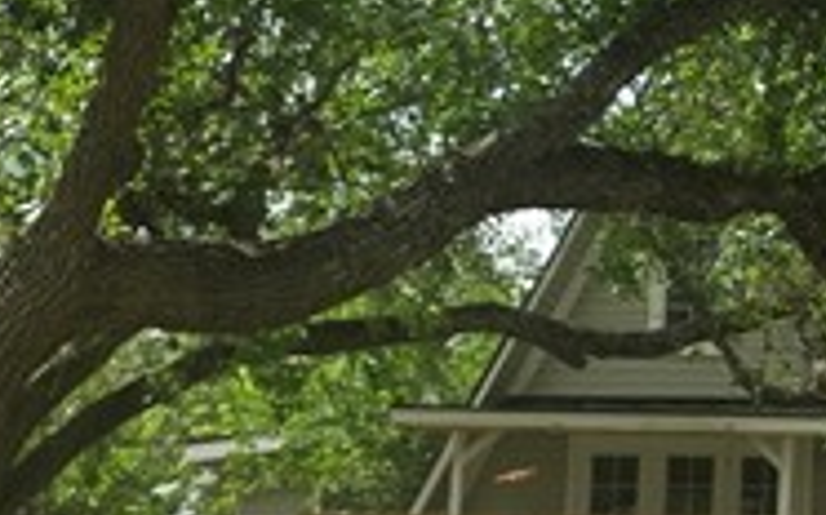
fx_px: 3015
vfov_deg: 9.7
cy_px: 453
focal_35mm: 134
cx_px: 1421
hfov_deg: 14.1
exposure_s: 1/551
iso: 12
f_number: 1.7
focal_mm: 6.3
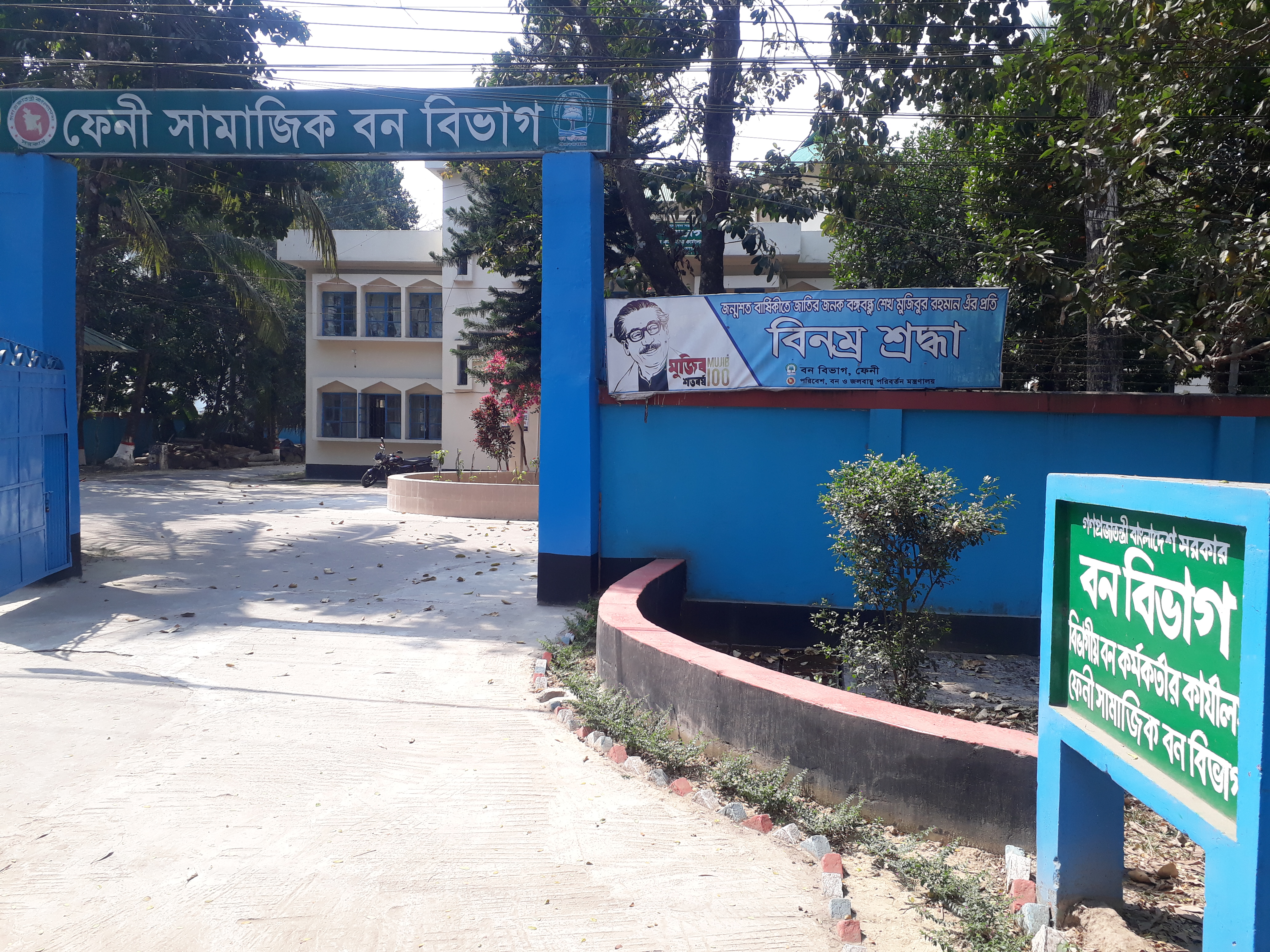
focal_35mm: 27
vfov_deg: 51.4
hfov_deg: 65.3
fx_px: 991
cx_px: 635
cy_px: 476
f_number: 1.9
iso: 40
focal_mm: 3.6
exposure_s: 1/558
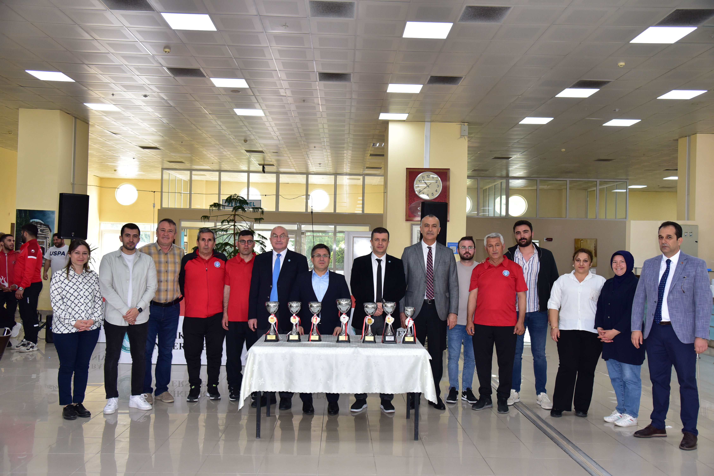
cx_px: 357
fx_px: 674
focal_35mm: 34
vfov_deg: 38.9
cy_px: 238
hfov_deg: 55.8
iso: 1100
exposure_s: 1/200
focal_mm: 34
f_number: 5
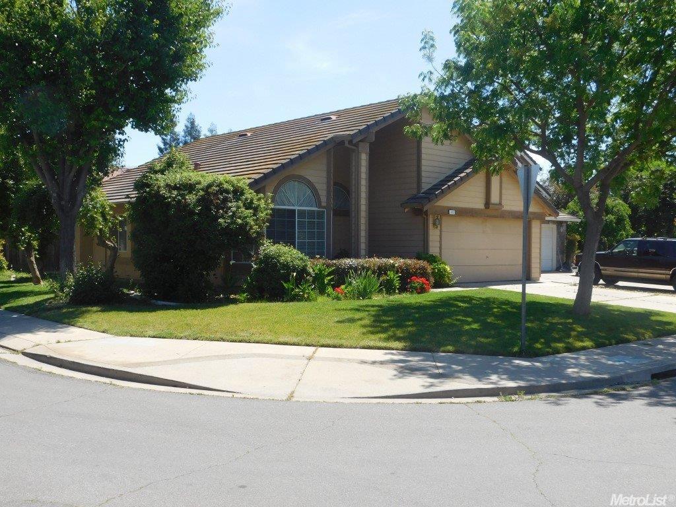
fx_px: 703
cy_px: 254
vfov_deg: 39.7
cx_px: 338
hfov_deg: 51.4
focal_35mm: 36
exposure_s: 1/800
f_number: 3.5
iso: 125
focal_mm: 6.3
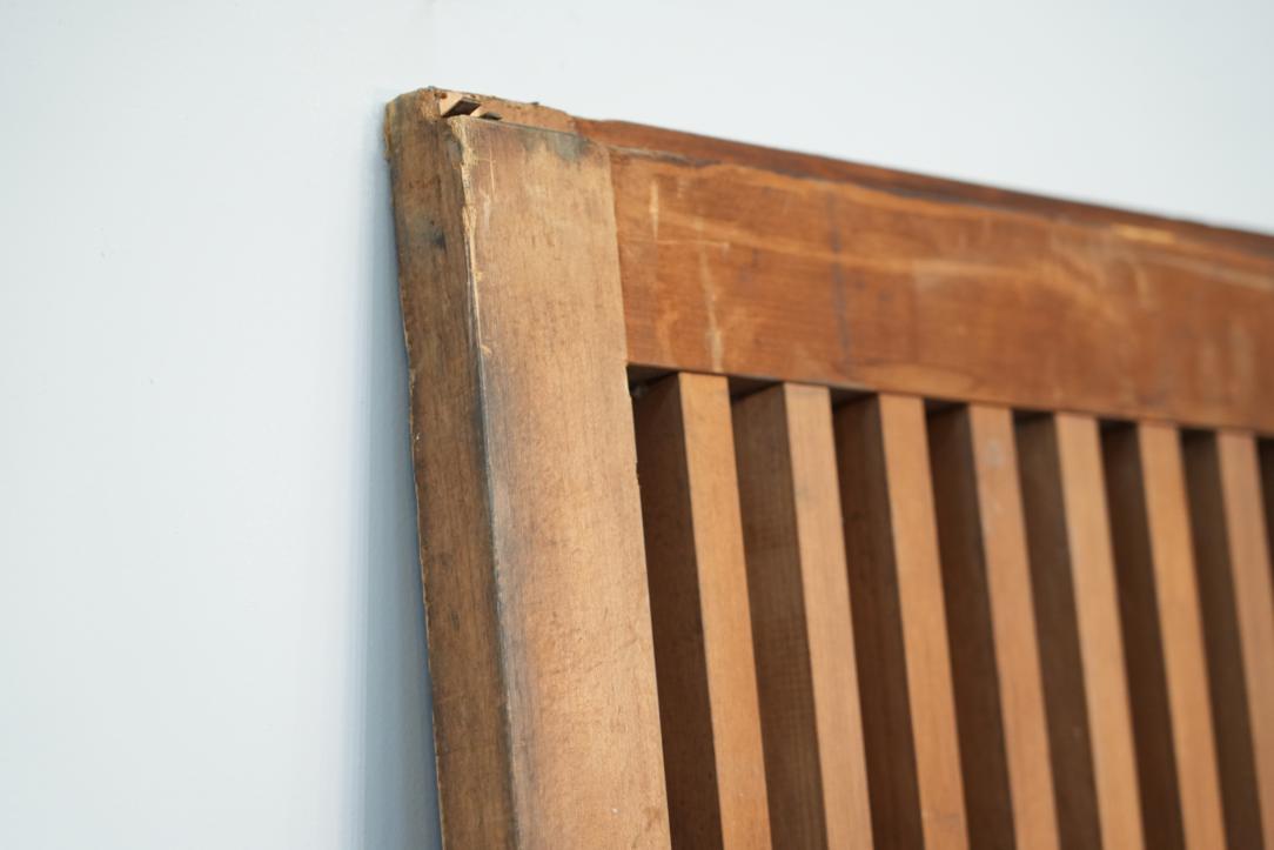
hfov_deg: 19.5
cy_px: 425
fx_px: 3716
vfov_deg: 13.0
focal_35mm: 105
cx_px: 637
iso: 2500
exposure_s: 1/125
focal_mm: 105
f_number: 4
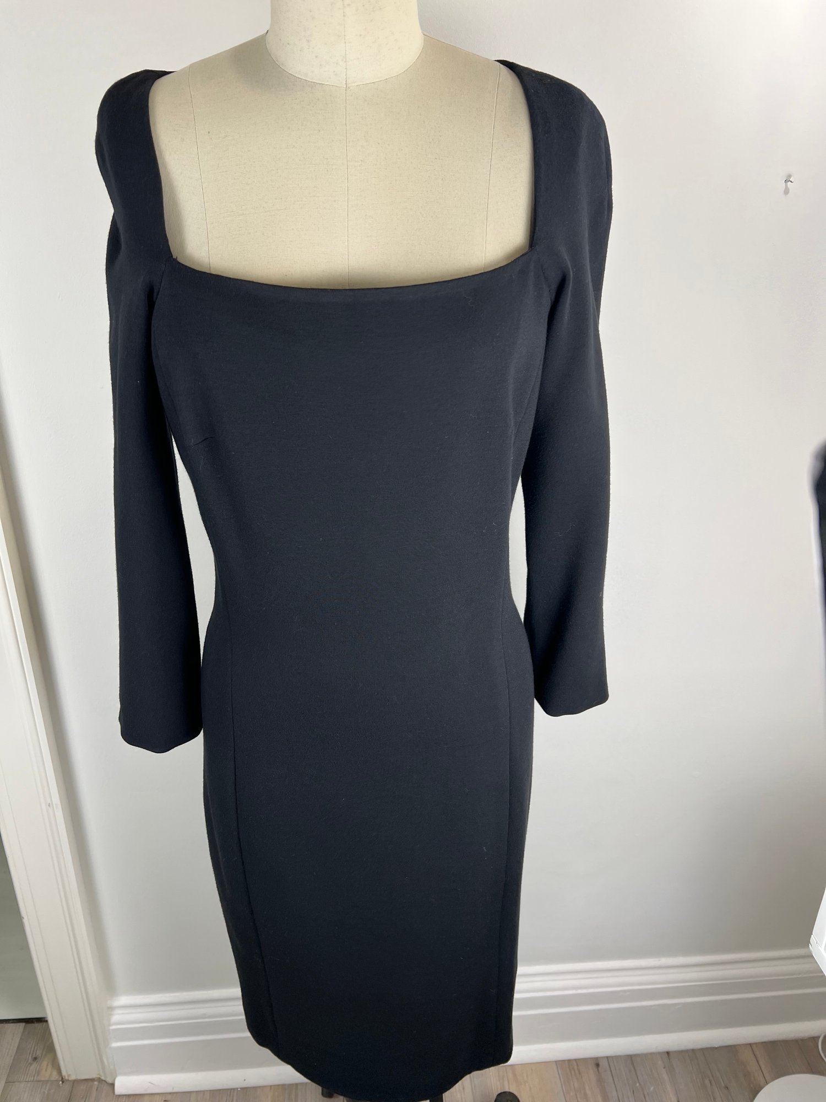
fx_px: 827
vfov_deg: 67.3
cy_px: 551
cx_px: 413
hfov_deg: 53.1
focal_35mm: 26
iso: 50
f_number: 1.5
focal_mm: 5.7
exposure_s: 1/120
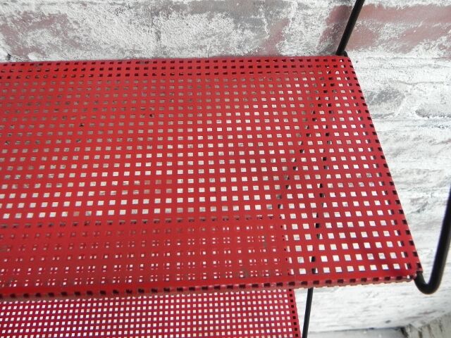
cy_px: 169
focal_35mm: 29
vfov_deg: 48.2
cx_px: 226
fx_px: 378
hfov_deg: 61.7
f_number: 2.8
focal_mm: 5.2
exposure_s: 1/30
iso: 213
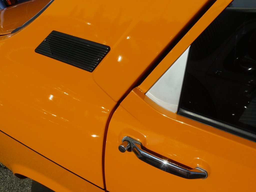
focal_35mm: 36
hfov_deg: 51.4
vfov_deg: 39.7
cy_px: 96
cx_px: 128
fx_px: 266
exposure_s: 1/400
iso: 100
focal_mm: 6
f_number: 8
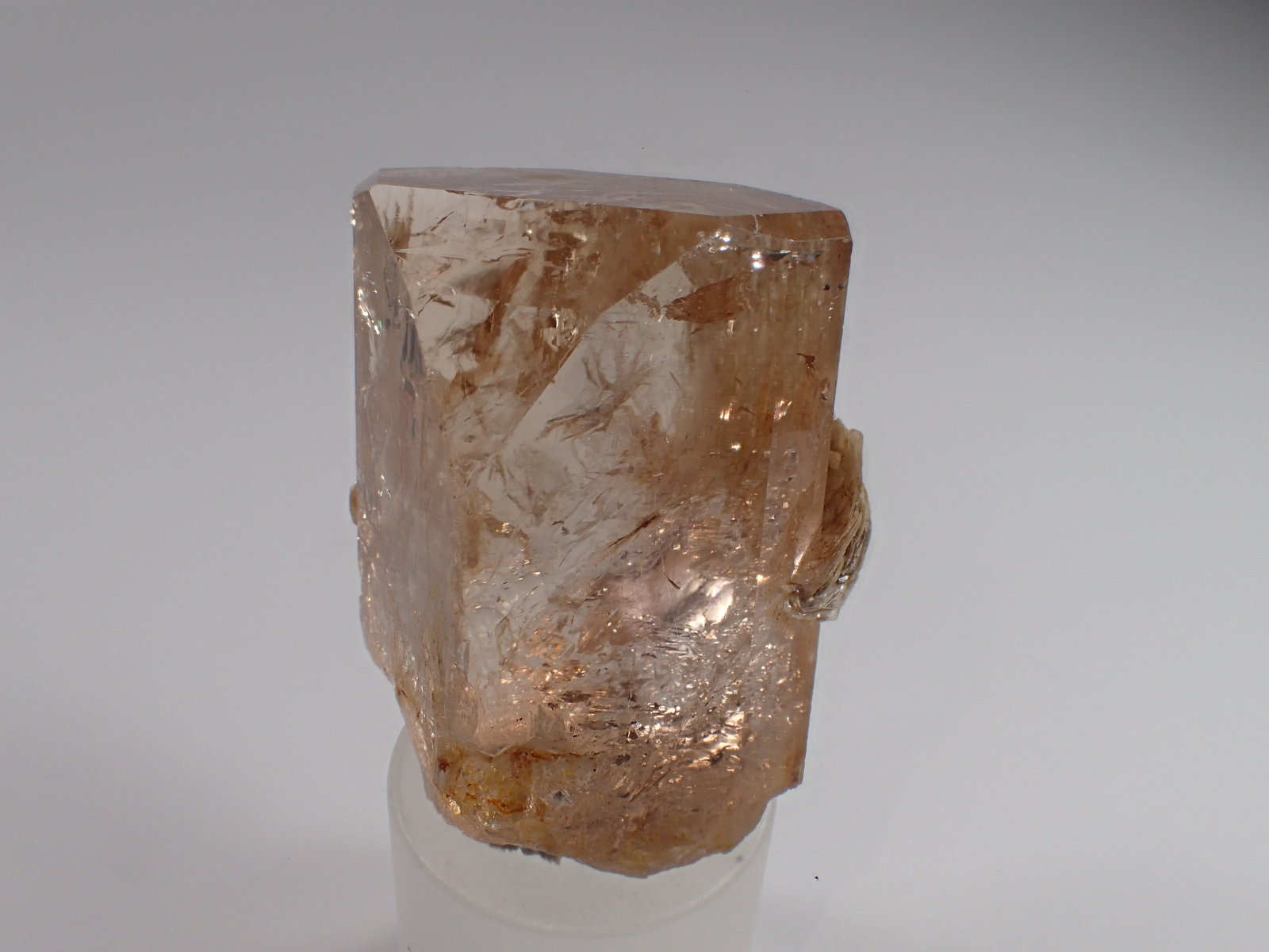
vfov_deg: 46.8
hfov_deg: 60.0
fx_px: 1100
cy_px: 476
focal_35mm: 30
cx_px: 634
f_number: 3.2
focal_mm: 5.5
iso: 100
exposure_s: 1/200
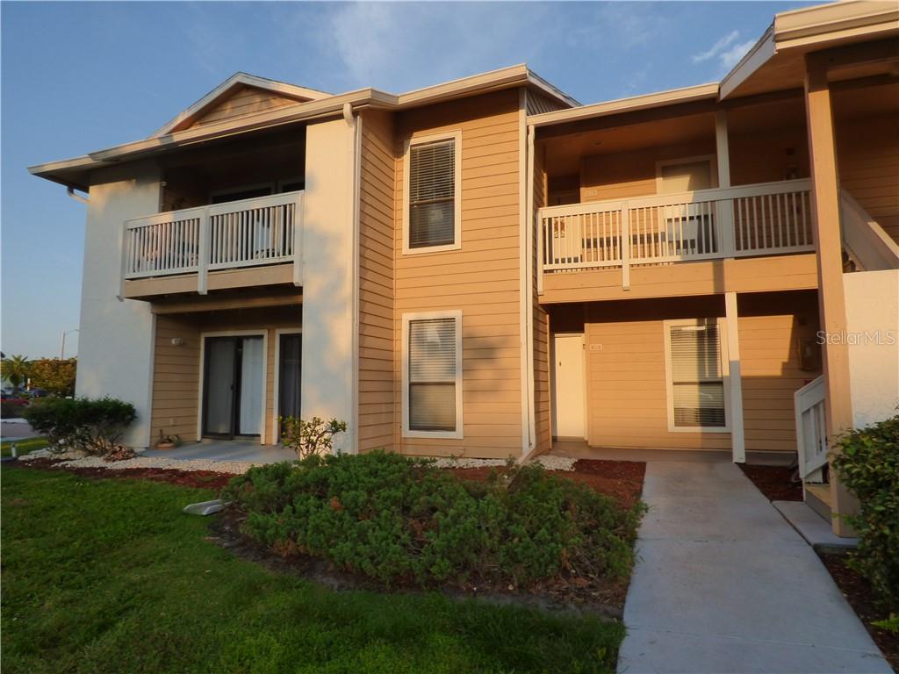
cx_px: 450
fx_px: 519
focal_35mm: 20
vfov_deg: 66.0
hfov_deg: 81.7
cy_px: 337
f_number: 4
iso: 160
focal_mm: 3.58
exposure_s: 1/640
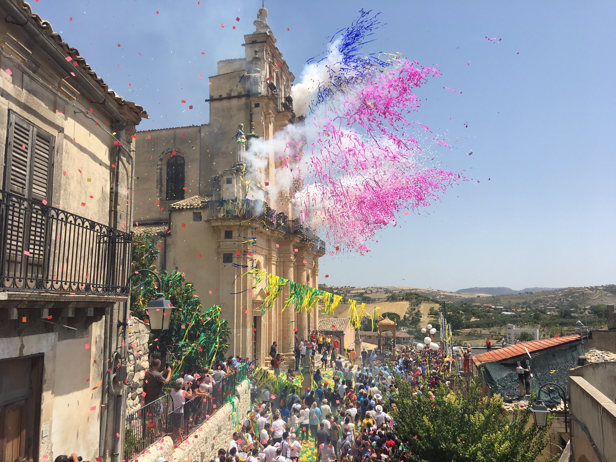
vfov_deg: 48.2
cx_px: 308
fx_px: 516
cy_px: 231
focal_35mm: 29
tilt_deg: +9.2
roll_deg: -0.6
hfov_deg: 61.7
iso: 25
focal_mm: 4.15
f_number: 2.2
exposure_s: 1/1876
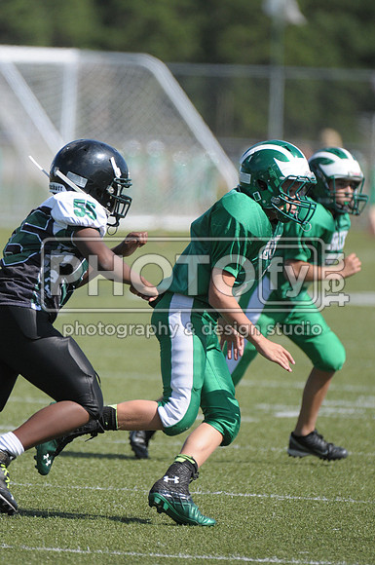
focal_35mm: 510
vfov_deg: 4.0
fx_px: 7992
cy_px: 282
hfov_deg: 2.7
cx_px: 188
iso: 640
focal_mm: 340
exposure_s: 1/4000
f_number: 4
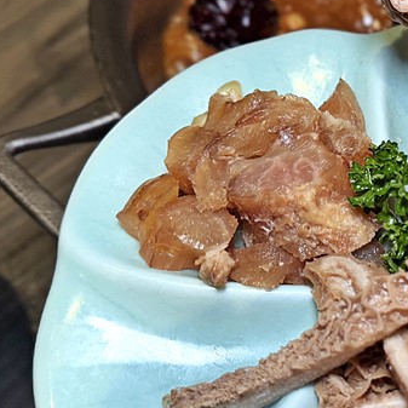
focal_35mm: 63
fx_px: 840
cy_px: 203
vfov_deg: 27.3
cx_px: 424
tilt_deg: -57.7
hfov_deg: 25.7
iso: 200
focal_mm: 6.76
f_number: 1.78
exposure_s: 1/114
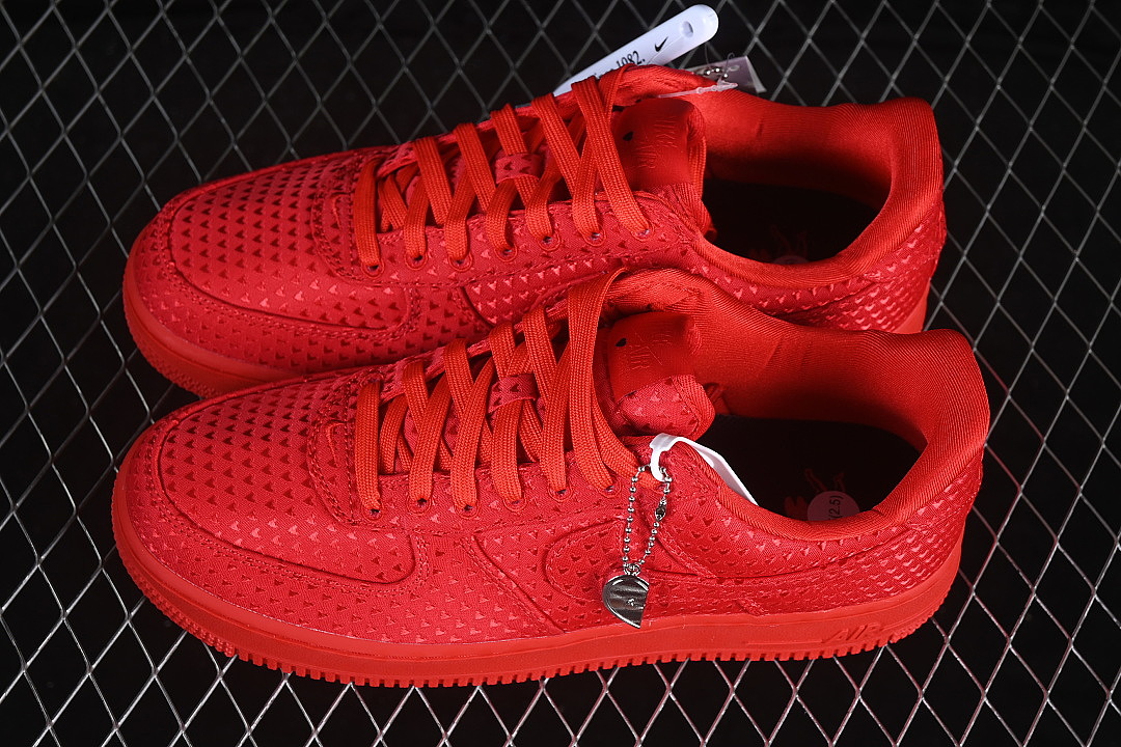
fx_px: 2335
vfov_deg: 18.2
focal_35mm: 75
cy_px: 374
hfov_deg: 27.0
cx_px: 560
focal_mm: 50
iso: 160
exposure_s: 1/80
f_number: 7.1
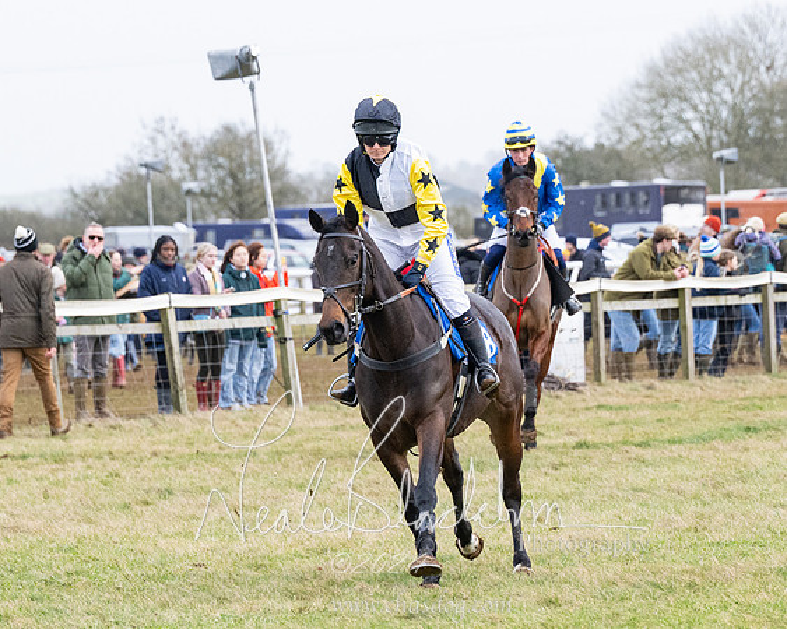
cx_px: 430
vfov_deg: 5.6
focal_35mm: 277
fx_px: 6448
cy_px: 387
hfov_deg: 7.0
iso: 800
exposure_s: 1/1250
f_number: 4
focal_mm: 120
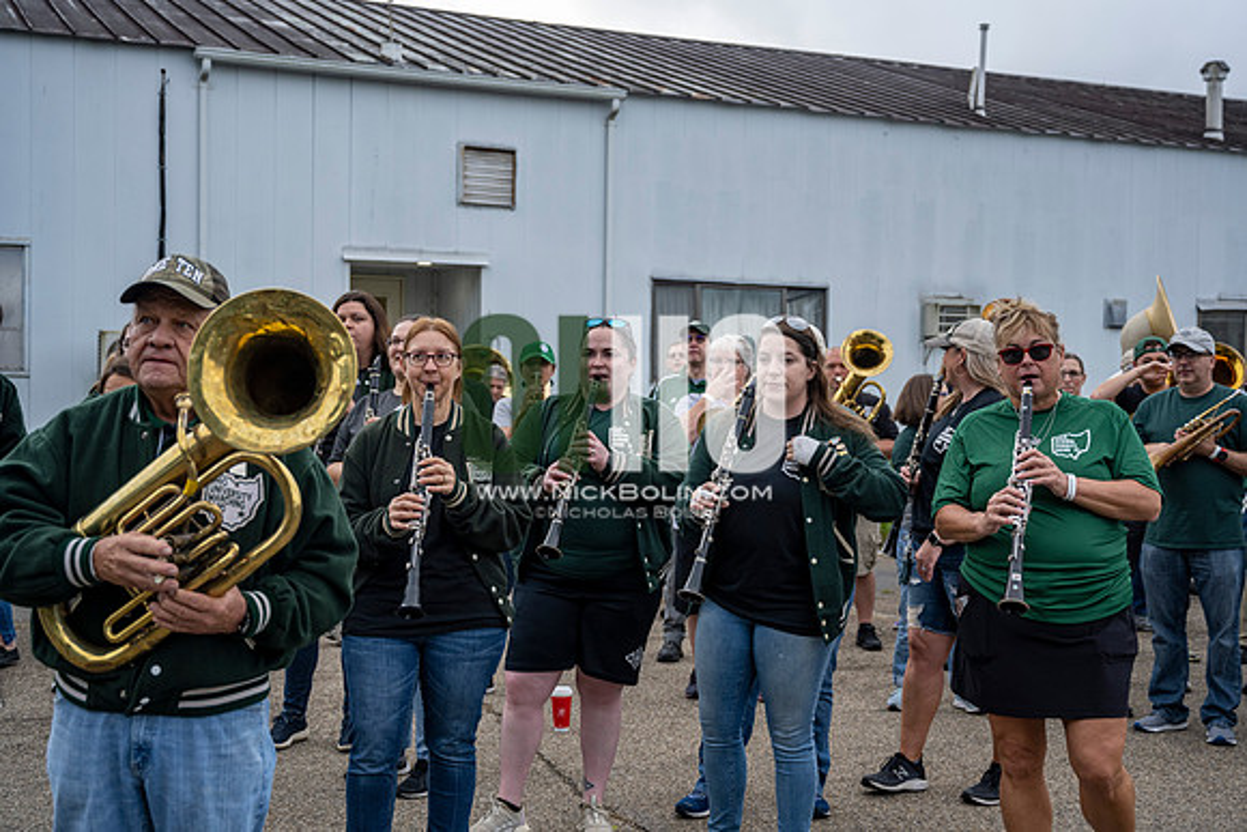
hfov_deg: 45.4
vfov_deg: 31.2
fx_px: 1490
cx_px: 624
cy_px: 416
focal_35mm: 43
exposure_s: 1/800
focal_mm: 43
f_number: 4
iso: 400
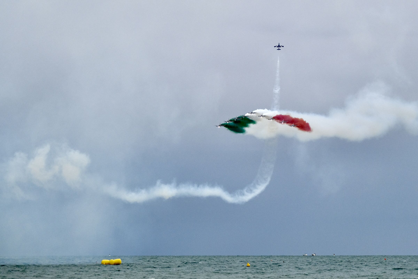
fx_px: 1393
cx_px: 209
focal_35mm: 120
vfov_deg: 11.4
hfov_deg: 17.1
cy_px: 140
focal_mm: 80
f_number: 4
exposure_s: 1/1600
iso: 800
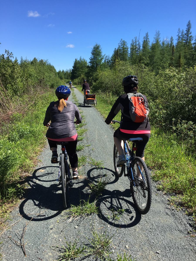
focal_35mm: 29
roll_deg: -2.3
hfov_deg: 48.2
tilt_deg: -15.0
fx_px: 219
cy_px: 130
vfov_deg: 61.7
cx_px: 98
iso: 25
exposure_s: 1/974
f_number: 2.2
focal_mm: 4.15
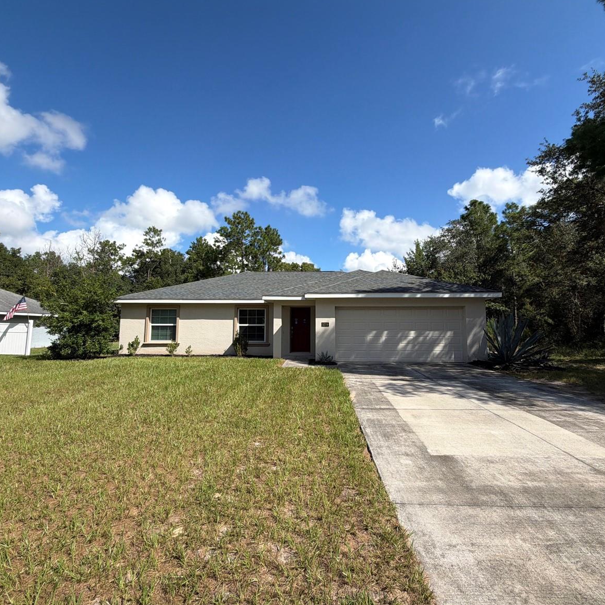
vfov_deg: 84.0
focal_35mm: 17
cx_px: 305
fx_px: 336
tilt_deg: +4.7
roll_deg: +0.0
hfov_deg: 84.0
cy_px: 298
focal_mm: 2.22
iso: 20
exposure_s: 1/809
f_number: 2.2
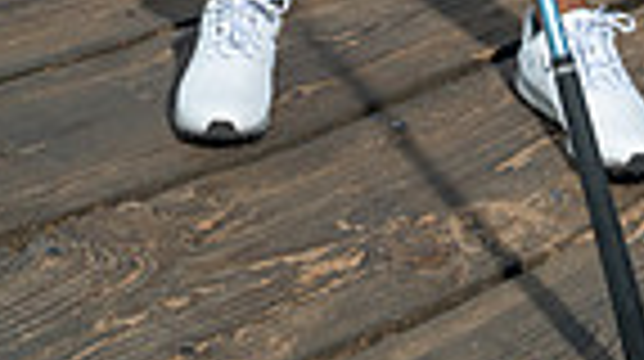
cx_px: 288
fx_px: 1859
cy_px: -576
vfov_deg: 9.5
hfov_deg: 19.6
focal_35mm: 109
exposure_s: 1/200
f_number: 5.6
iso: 500
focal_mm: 33
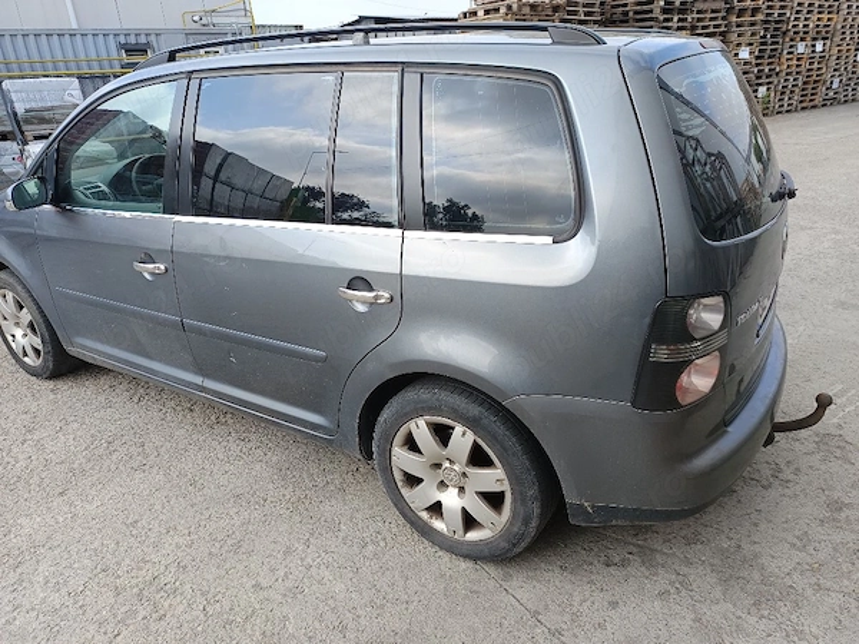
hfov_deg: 71.6
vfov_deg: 56.8
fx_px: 596
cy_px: 322
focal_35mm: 24
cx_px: 430
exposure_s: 1/154
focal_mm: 5.31
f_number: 1.7
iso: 50
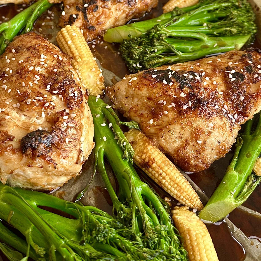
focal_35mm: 51
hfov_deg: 33.4
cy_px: 33
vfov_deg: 32.0
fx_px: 435
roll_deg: -11.8
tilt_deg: -44.9
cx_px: 117
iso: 100
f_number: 1.78
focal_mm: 6.86
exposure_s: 1/121
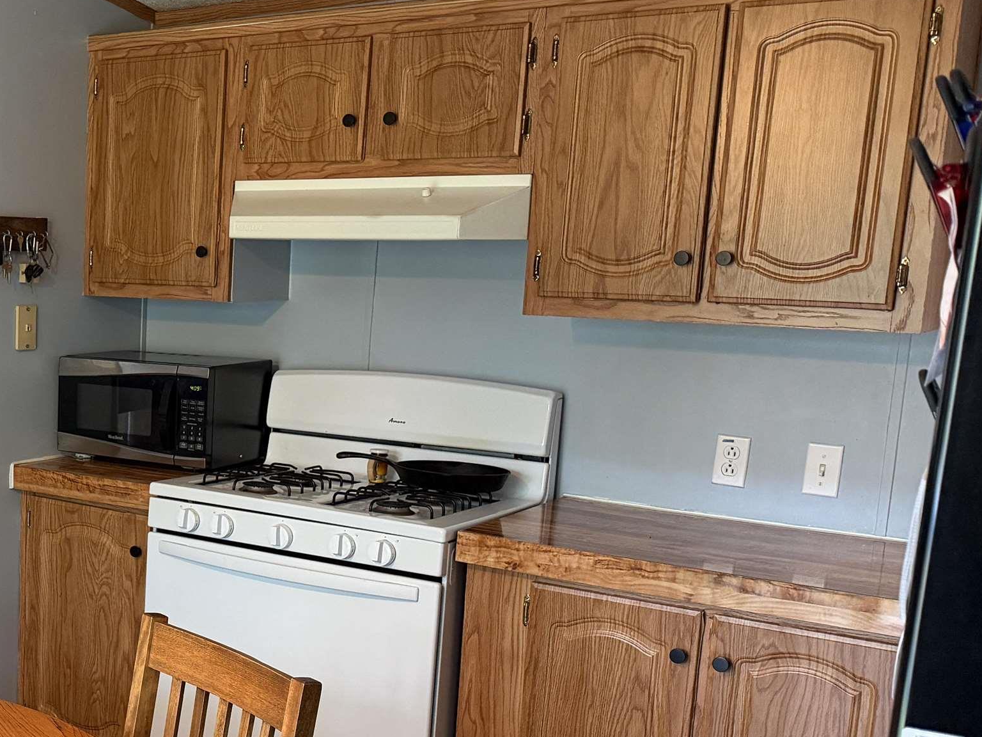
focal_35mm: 48
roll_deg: -0.9
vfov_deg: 30.1
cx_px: 48
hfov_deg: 36.5
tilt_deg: -8.4
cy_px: 483
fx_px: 1362
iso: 400
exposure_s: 1/60
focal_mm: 6.76
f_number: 1.78
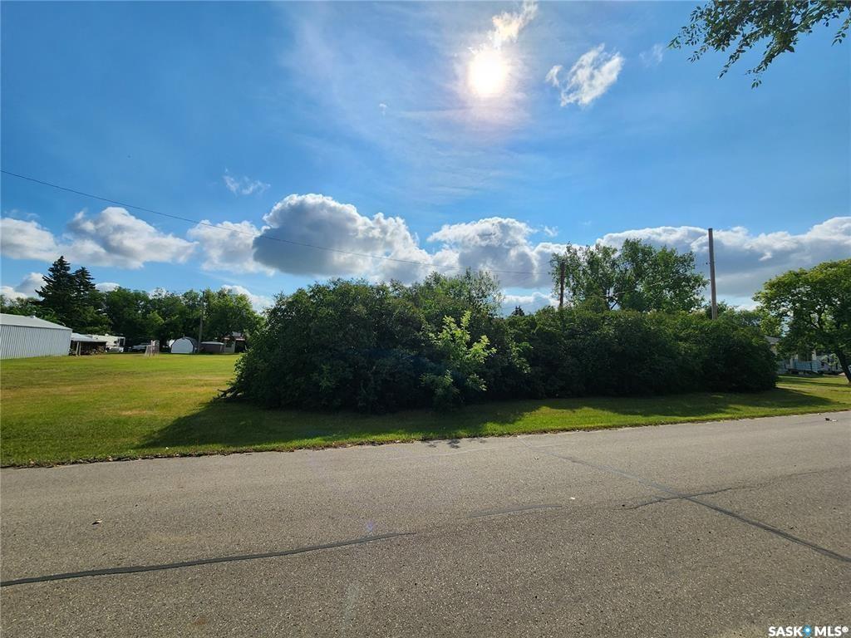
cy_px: 319
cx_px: 426
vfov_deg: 89.9
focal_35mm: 13
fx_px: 320
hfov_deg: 106.2
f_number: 2.2
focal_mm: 2.2
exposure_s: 1/5584
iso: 50
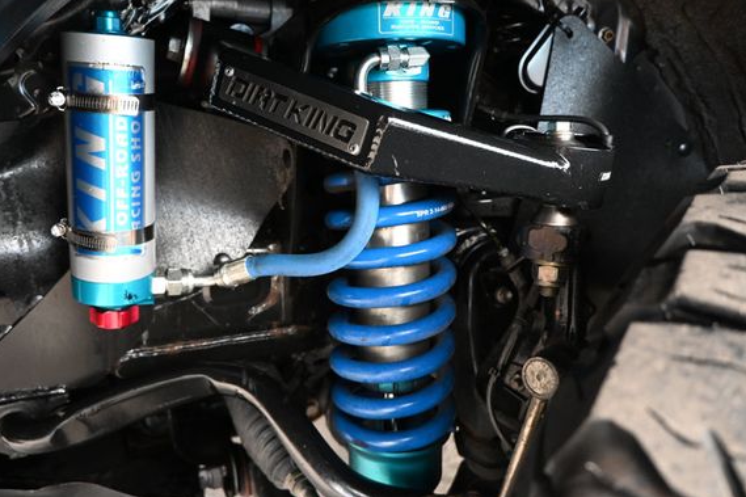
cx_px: 329
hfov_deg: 67.2
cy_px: 227
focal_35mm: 27
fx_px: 559
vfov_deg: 47.8
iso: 1800
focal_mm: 16
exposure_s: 1/125
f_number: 3.5
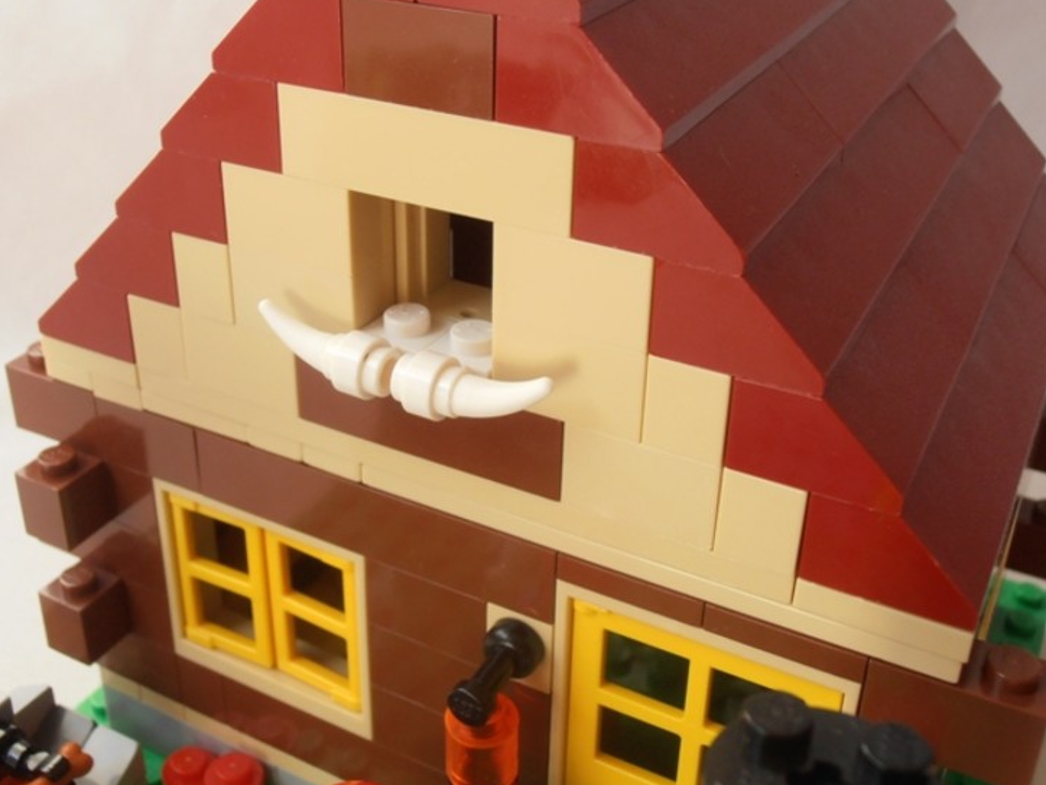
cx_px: 468
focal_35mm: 46
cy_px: 317
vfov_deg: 31.4
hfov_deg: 41.2
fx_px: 1390
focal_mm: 6.61
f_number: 3.9
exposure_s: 1/40
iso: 100
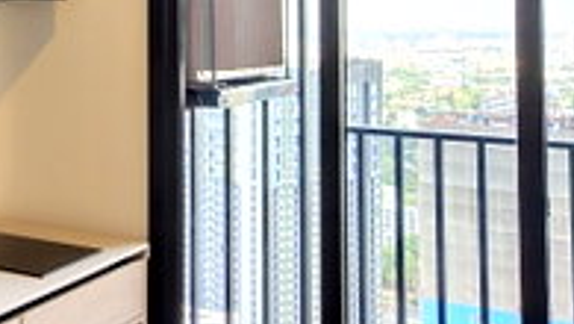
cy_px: -9
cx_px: 6
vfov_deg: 17.6
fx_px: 1020
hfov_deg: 29.4
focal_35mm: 67
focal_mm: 3.95
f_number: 1.8
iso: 255
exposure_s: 1/100
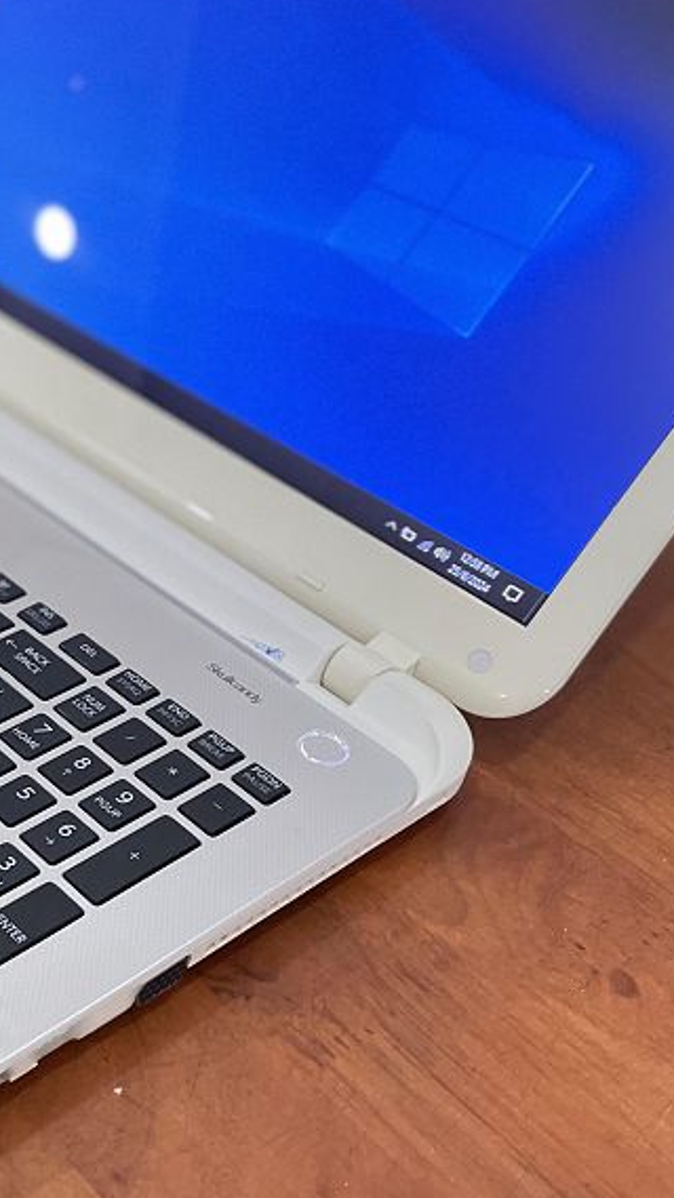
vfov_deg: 40.5
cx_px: -21
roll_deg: -4.5
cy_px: 541
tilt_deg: -33.9
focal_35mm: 51
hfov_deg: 22.5
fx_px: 1621
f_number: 1.6
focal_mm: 5.1
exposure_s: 1/33
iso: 500
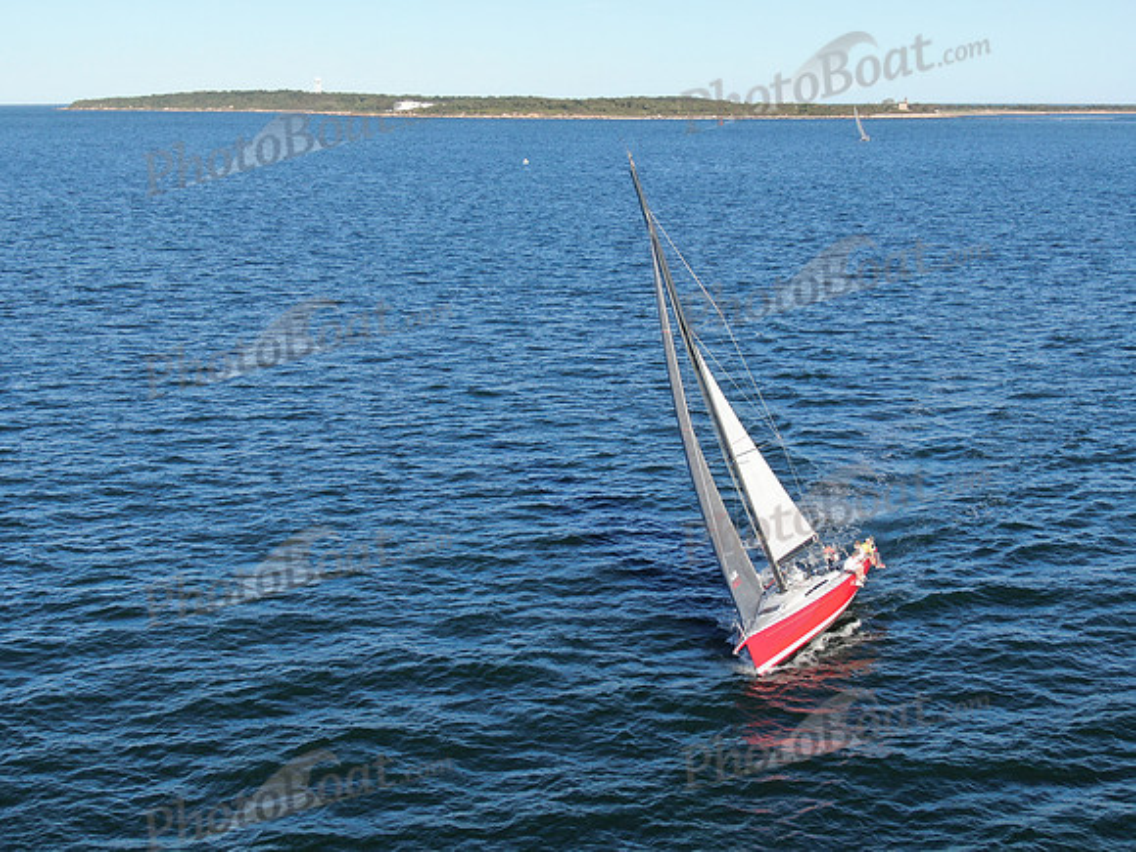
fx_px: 1575
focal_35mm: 48
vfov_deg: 30.3
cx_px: 568
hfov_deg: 39.7
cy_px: 426
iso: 100
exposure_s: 1/500
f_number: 3.8
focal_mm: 8.6
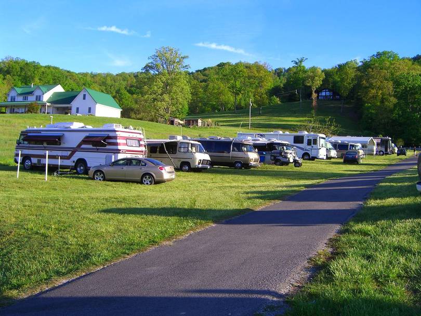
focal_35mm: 38
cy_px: 158
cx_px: 210
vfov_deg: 37.7
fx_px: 462
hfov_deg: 49.0
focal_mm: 7.9
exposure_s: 1/320
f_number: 4
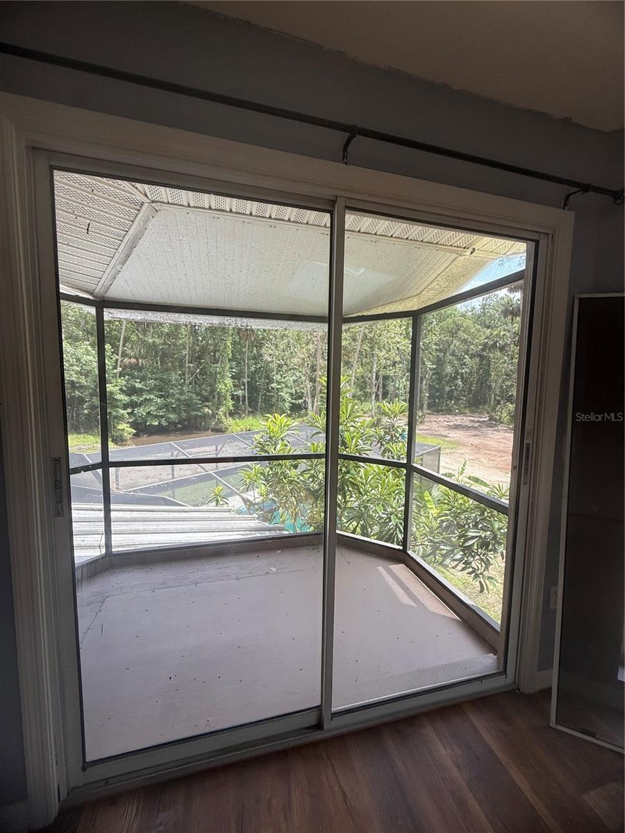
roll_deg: -1.1
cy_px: 416
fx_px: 337
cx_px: 312
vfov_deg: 102.1
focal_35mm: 14
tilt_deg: -3.7
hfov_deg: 85.7
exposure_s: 1/227
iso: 64
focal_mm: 2.22
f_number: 2.2
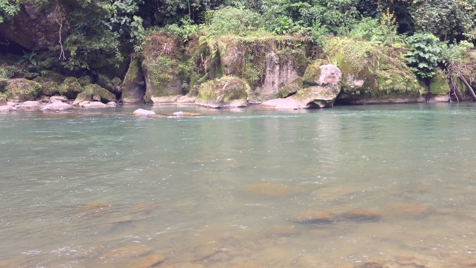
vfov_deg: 24.5
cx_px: 291
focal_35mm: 48
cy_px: 51
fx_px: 606
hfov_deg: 42.6
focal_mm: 4.28
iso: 50
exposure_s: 1/146
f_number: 2.4
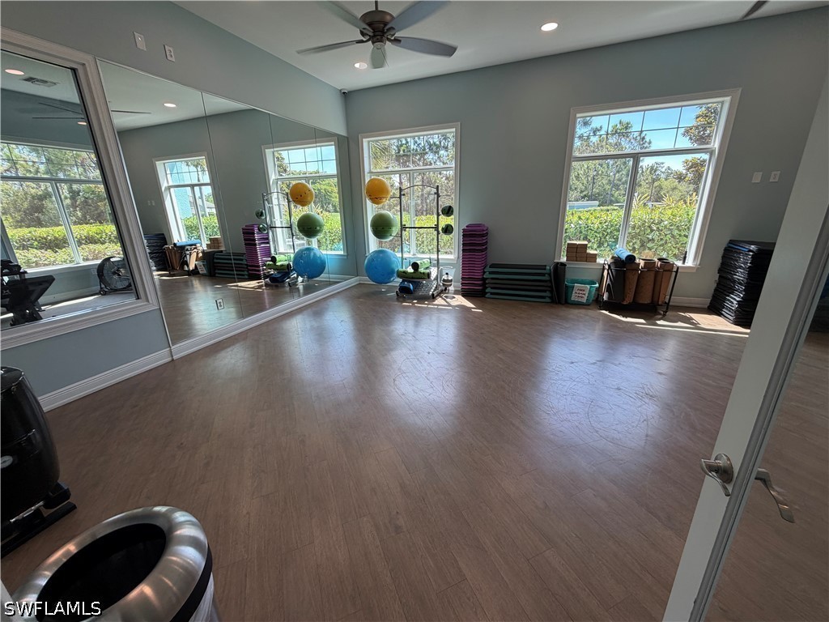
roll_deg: +3.0
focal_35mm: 14
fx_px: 335
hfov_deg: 102.1
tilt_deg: -15.4
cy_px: 311
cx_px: 414
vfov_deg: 85.7
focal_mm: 2.22
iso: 50
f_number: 2.2
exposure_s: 1/121
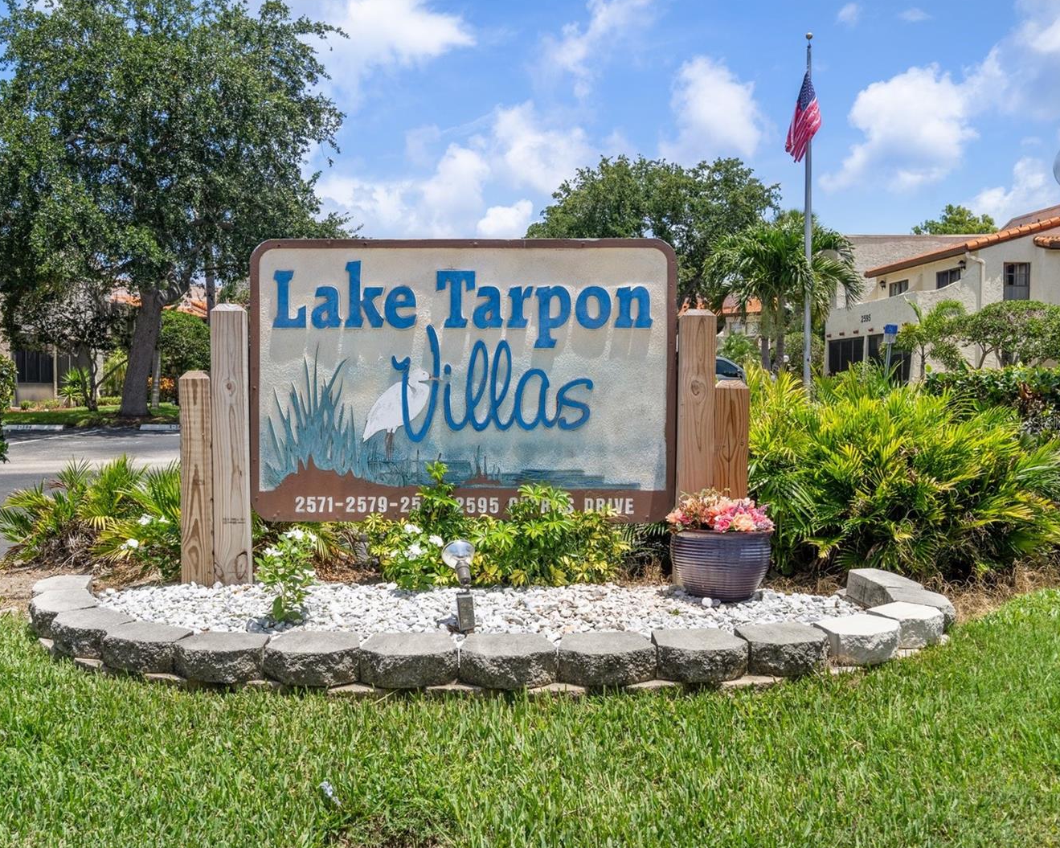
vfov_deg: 44.5
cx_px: 460
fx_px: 1035
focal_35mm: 33
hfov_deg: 54.1
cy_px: 423
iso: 320
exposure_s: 1/800
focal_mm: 29
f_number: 8
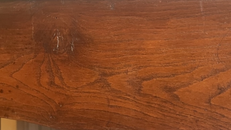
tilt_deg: -6.0
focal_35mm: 50
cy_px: 54
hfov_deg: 41.3
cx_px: 106
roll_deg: +2.1
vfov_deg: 23.9
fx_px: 306
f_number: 1.6
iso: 500
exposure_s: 1/50
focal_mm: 4.2
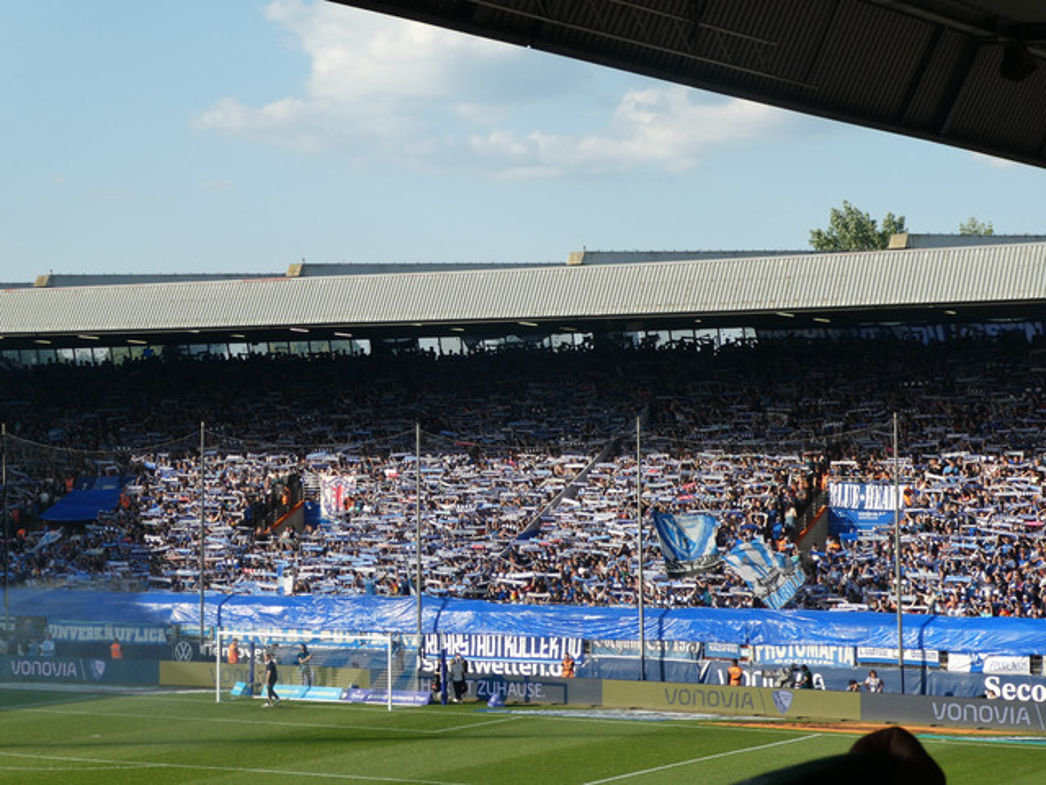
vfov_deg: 17.6
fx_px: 2538
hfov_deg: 23.3
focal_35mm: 84
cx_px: 523
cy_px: 392
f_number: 4.8
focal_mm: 15
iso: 80
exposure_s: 1/320
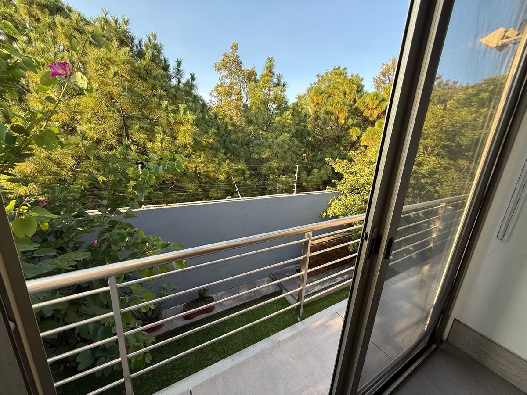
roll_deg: -4.7
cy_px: 198
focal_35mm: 14
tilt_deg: -15.1
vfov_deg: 85.7
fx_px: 213
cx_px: 264
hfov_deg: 102.1
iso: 50
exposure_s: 1/111
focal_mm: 2.22
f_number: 2.2
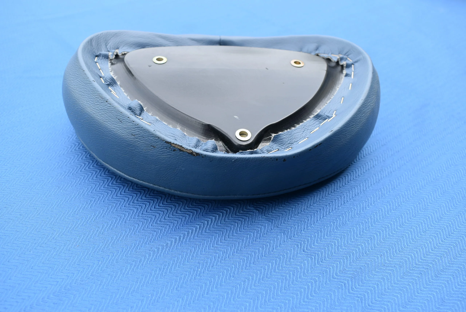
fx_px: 447
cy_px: 156
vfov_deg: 38.4
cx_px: 233
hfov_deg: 55.1
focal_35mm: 34
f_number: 7.1
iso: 200
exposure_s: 1/250
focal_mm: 23
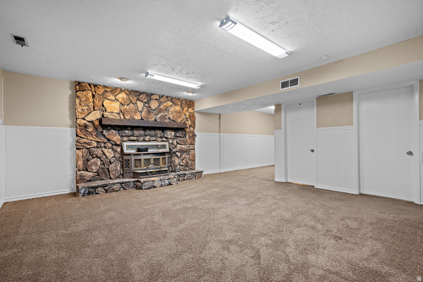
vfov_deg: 72.1
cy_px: 141
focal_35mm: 16
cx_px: 212
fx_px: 194
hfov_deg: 94.9
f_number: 8
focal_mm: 16.5
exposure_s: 1/1.67
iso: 500
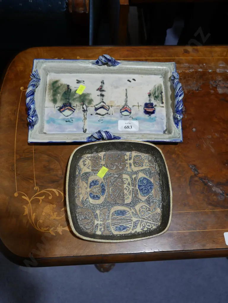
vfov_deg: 49.0
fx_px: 333
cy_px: 152
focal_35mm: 38
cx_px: 114
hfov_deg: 37.8
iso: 200
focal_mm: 19
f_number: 4.1
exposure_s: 1/80
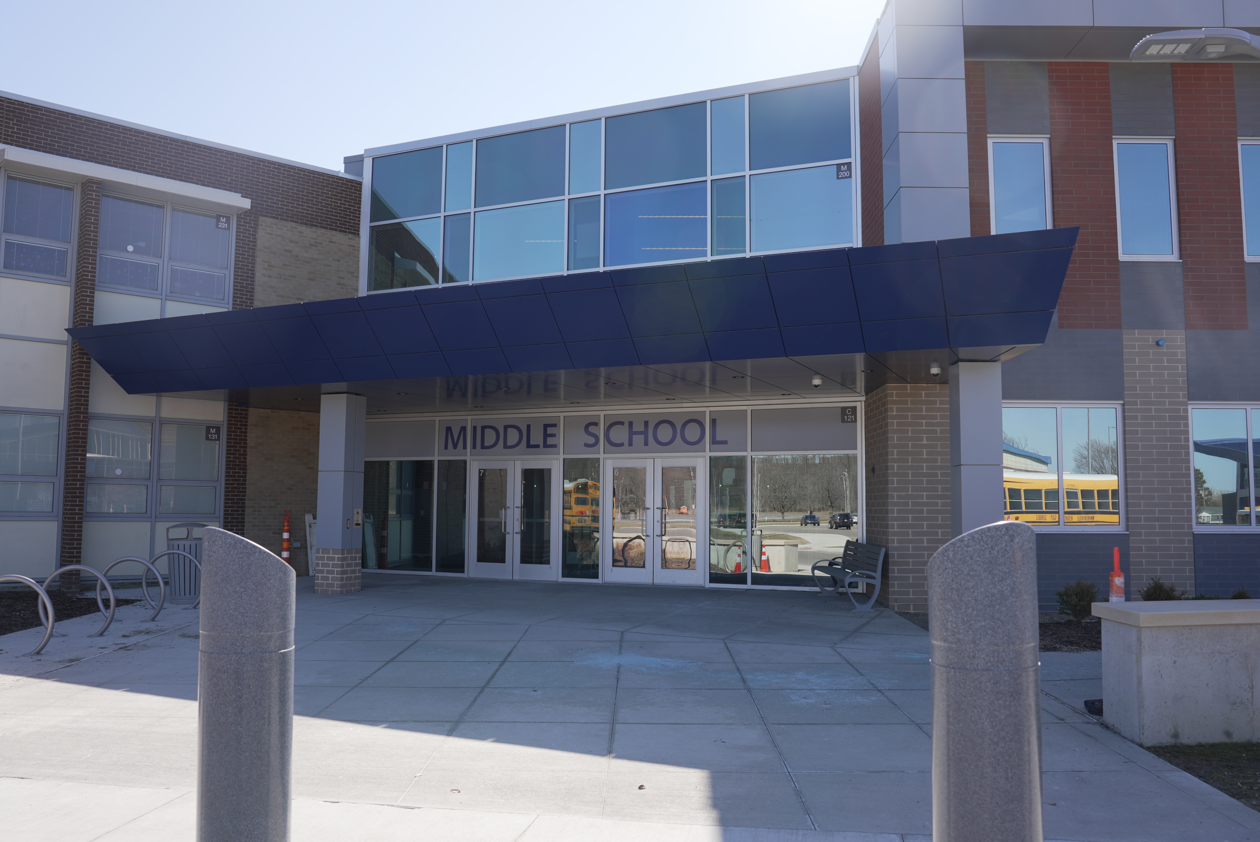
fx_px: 980
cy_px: 421
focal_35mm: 28
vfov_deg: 46.5
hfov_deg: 65.4
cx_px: 630
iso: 100
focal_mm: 28
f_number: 6.3
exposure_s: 1/160
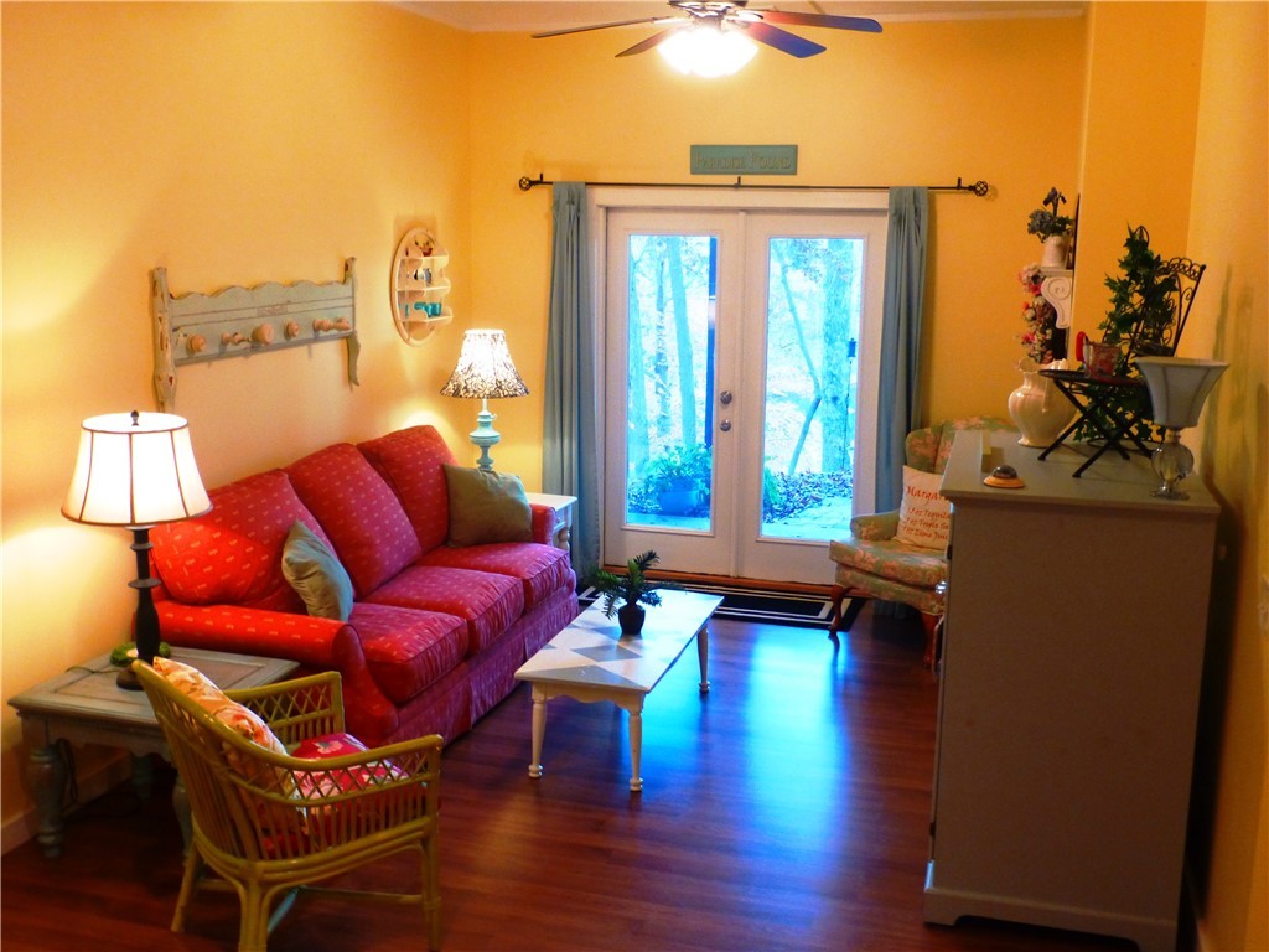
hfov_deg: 54.0
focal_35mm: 34
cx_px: 634
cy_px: 476
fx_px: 1246
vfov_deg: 41.8
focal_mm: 6.1
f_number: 3.7
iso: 400
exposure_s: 1/10
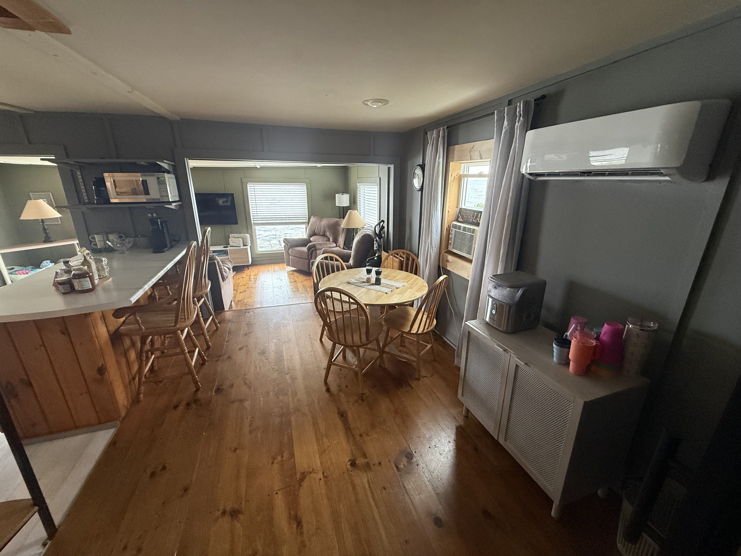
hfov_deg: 102.1
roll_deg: -0.9
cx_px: 370
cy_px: 278
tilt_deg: -17.4
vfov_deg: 85.7
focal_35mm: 14
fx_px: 300
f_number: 2.2
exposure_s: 1/60
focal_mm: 2.22
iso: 320
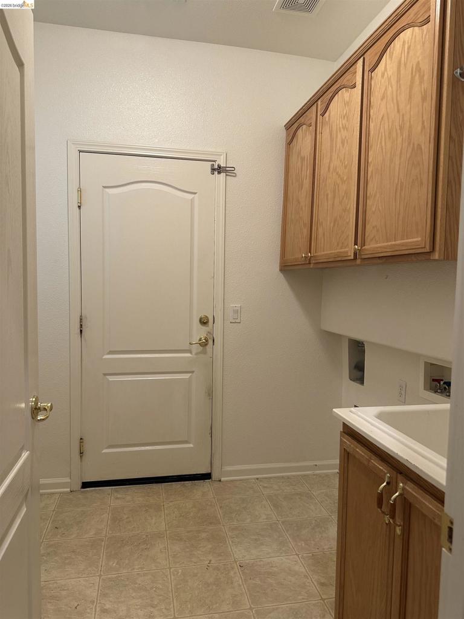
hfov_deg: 56.8
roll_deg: -2.4
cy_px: 310
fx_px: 429
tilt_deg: -3.7
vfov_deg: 71.6
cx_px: 232
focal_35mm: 24
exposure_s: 1/120
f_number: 1.78
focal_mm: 6.86
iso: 200
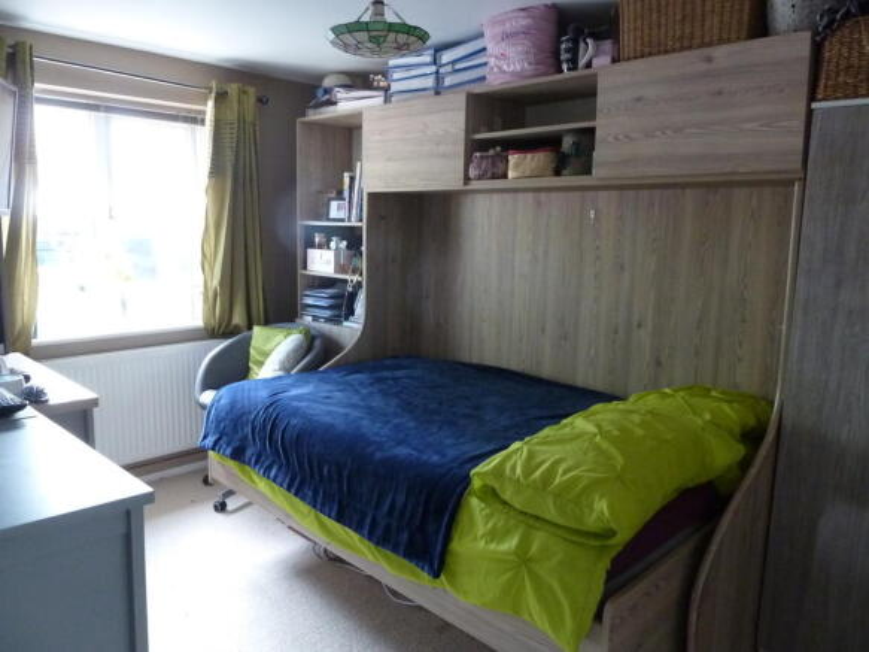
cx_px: 434
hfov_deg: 69.4
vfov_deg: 54.9
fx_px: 627
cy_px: 326
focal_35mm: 25
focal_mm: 4.1
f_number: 3.3
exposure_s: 1/15
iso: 400
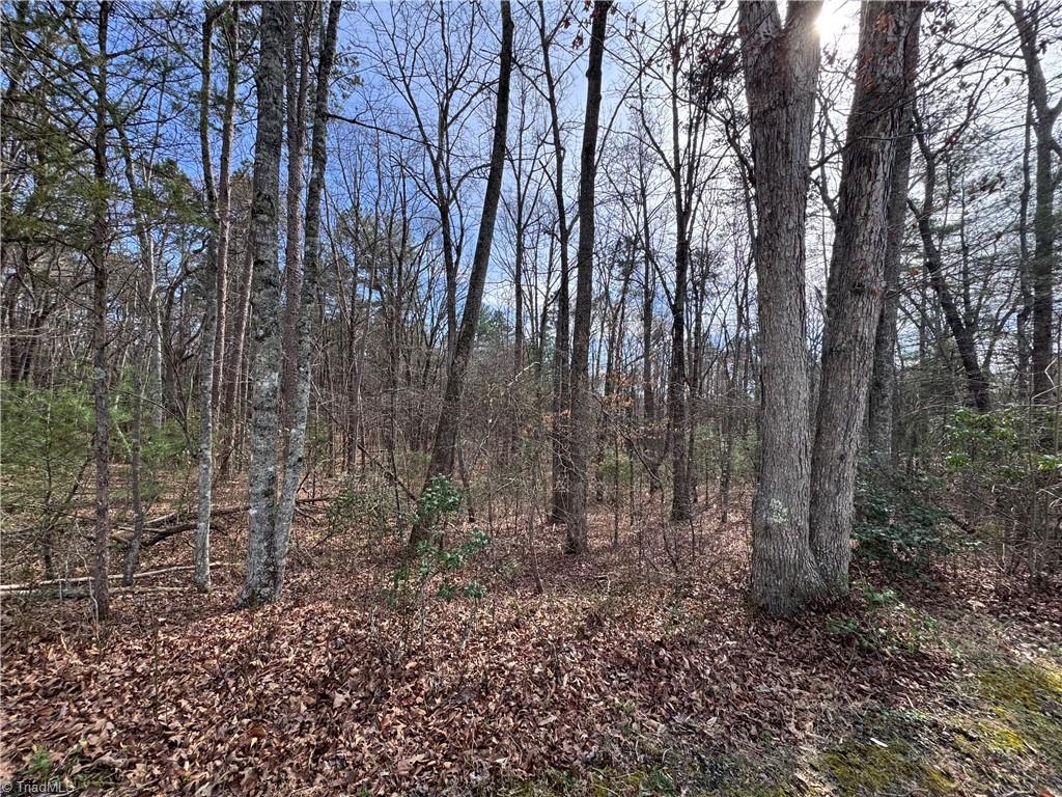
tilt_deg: +0.1
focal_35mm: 14
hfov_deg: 102.1
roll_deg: -1.8
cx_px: 531
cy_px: 398
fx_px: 430
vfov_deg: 85.7
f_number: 2.2
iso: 40
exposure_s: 1/518
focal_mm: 2.22
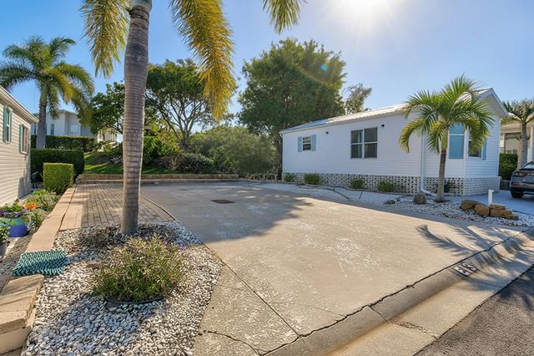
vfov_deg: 67.3
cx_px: 267
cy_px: 178
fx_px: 267
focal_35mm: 18
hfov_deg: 90.0
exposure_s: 1/250
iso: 100
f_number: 11
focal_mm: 12
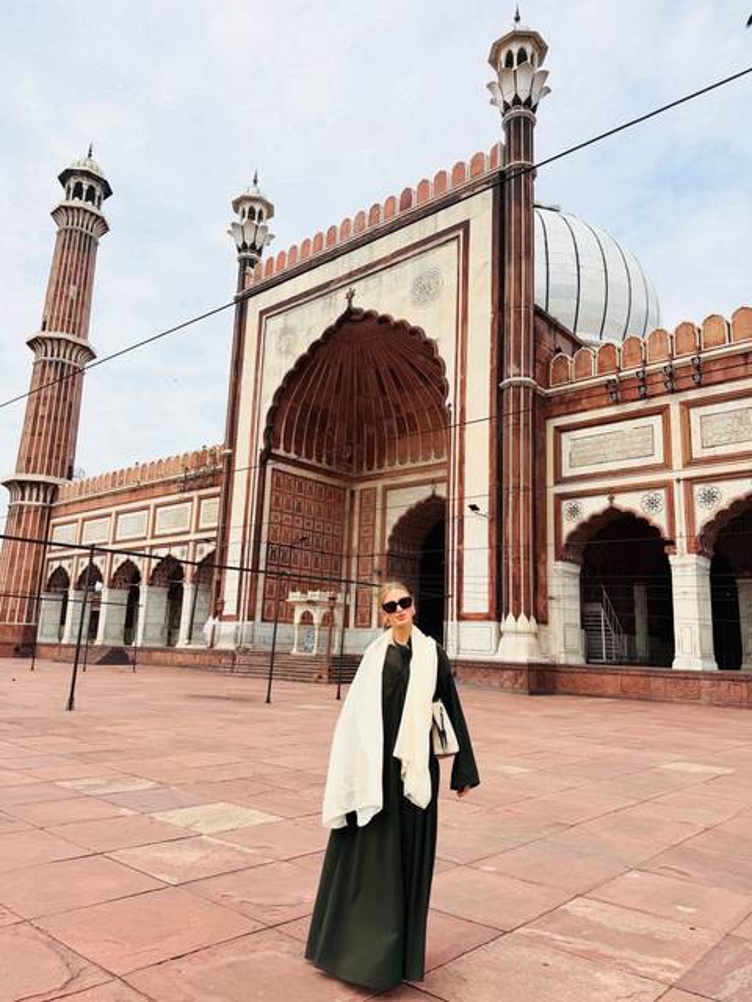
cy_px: 501
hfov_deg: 56.8
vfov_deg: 71.6
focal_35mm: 24
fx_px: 695
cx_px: 376
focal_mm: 6.76
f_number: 1.78
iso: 80
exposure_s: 1/5319
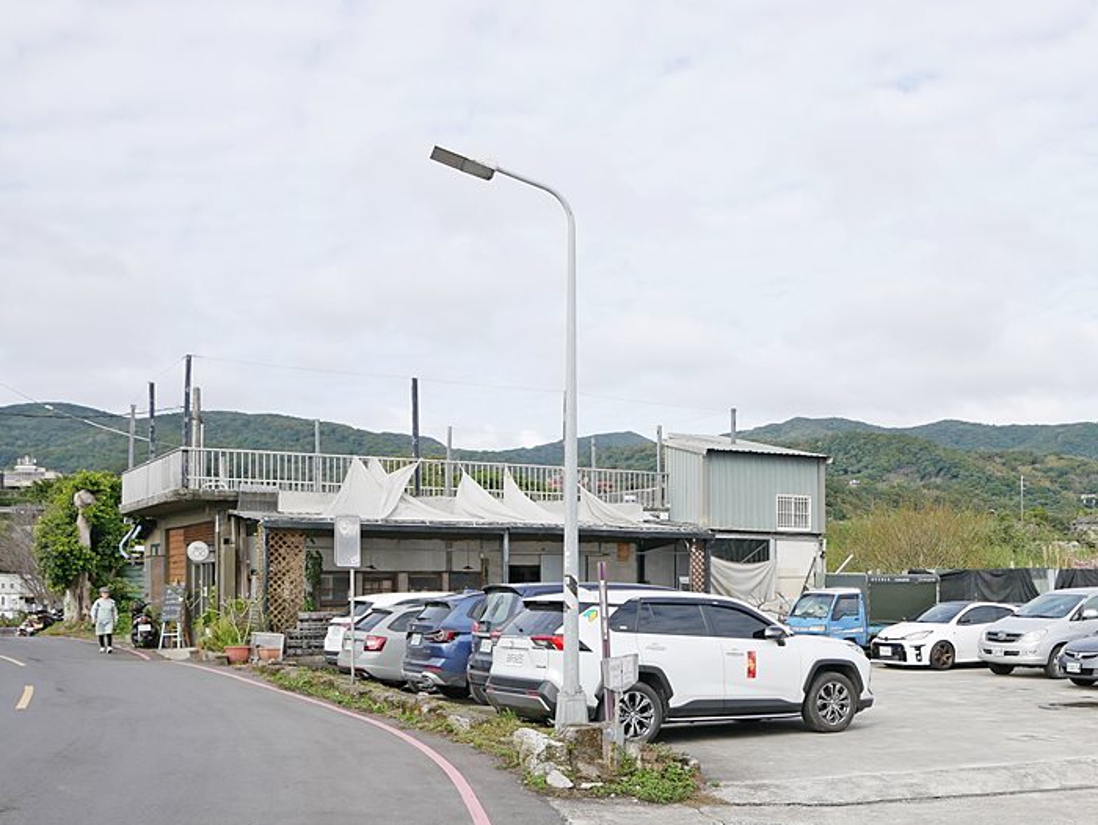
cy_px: 580
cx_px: 781
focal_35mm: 40
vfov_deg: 35.5
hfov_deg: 45.6
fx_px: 1270
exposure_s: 1/1000
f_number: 4
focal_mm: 14
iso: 200
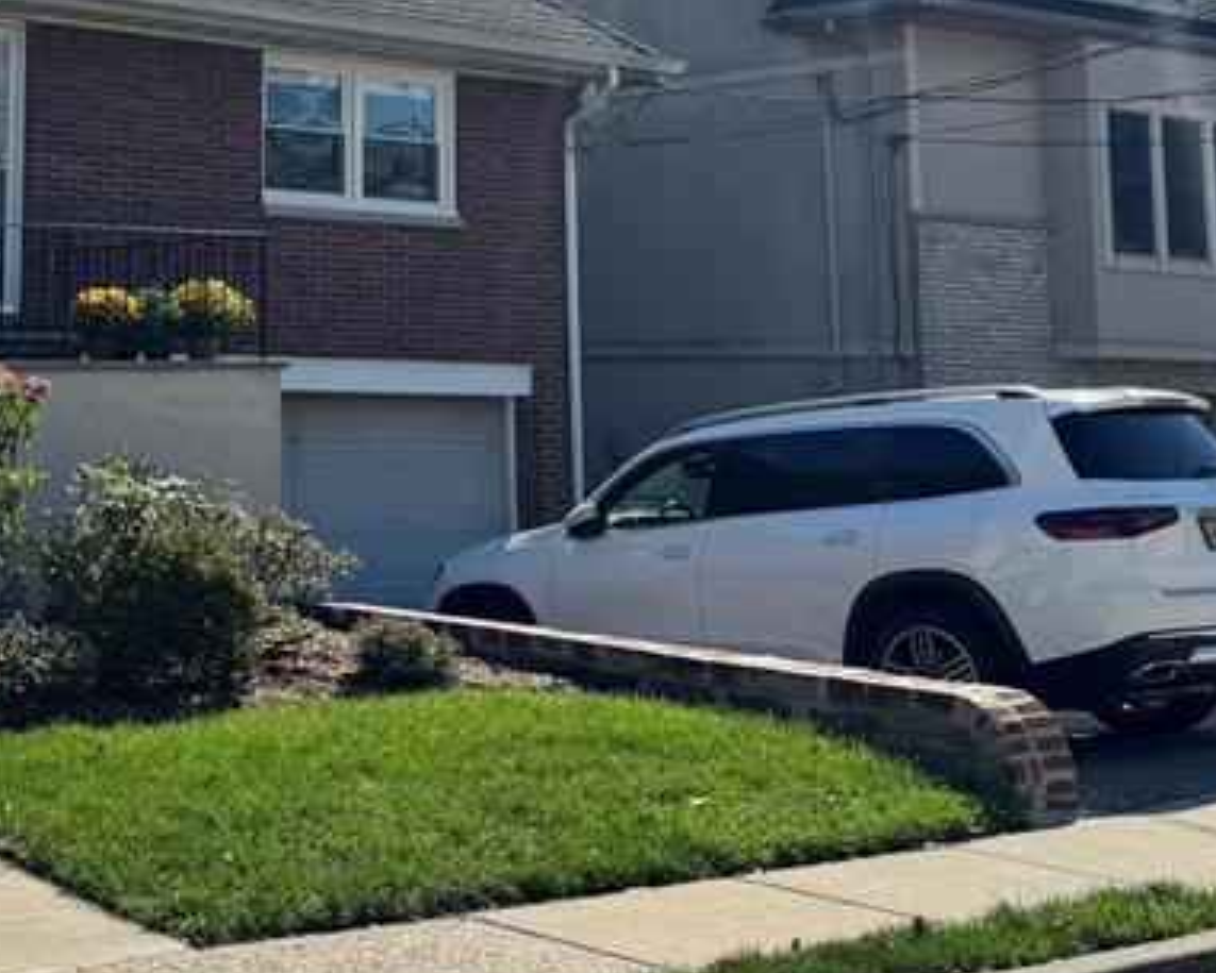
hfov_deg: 28.9
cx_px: 128
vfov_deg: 23.4
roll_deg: -1.6
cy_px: 45
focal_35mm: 63
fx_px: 2268
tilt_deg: +10.2
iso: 80
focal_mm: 6.76
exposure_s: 1/5814
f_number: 1.78
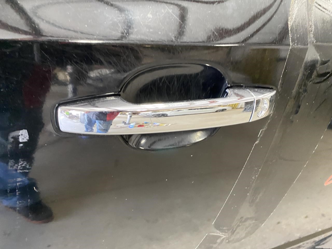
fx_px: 249
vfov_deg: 53.1
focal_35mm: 26
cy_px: 124
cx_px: 166
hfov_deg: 67.3
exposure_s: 1/58
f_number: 1.8
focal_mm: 4.25
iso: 500
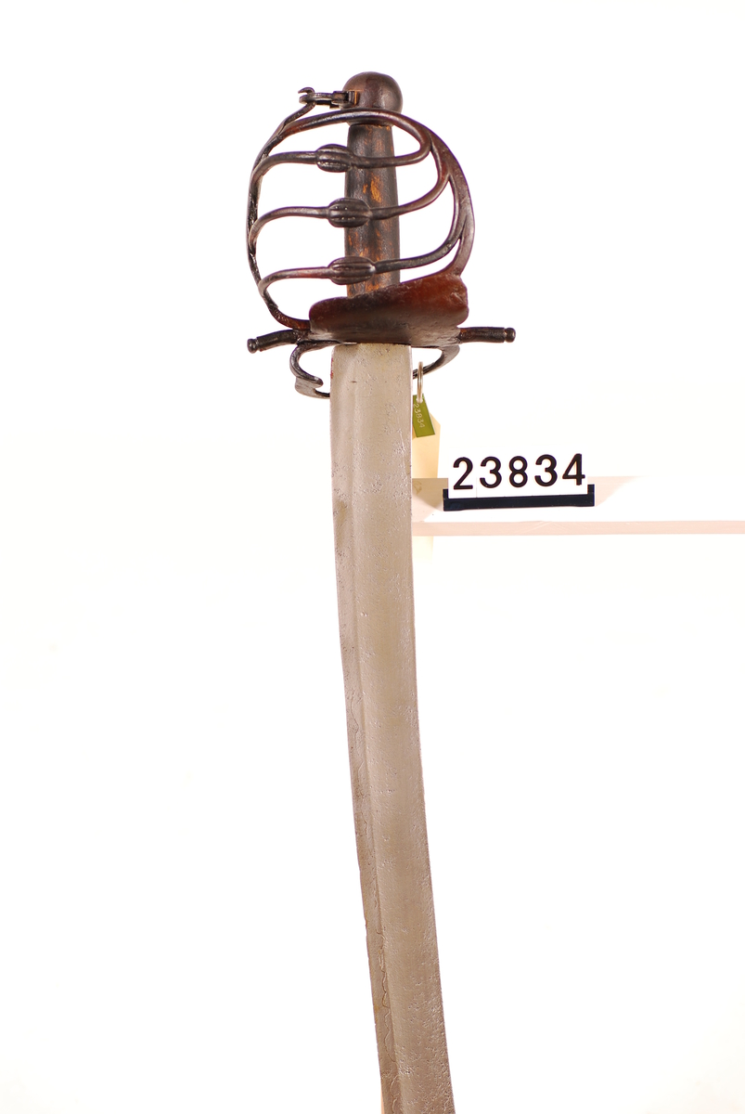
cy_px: 557
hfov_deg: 13.1
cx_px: 372
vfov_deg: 19.4
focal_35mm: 105
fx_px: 3251
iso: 100
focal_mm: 70
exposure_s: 1/60
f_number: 4
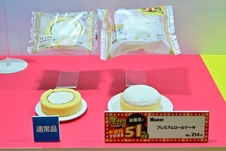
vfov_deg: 22.3
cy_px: 76
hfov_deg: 32.9
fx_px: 383
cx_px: 113
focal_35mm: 61
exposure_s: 1/160
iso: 4000
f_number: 14
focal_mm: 60
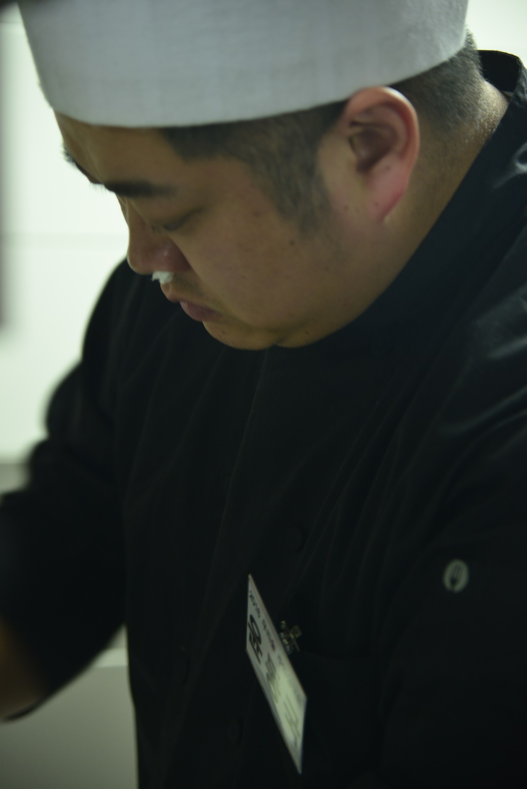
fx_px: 2633
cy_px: 394
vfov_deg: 17.1
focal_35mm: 120
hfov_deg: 11.4
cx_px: 264
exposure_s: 1/30
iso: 800
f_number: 4
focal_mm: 120
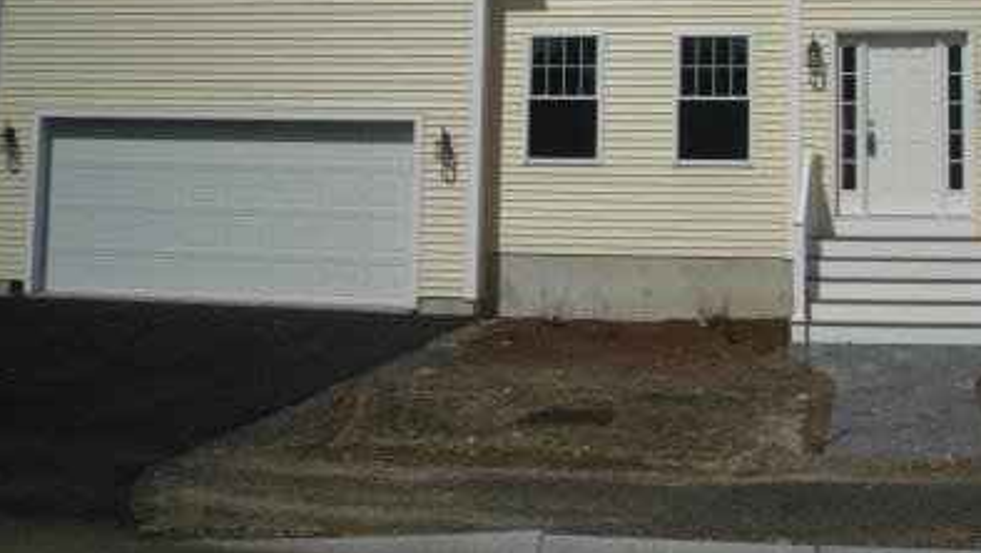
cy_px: 32
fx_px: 1587
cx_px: 657
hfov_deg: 34.0
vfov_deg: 19.3
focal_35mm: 61
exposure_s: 1/693
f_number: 7.3
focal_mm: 6.3
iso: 50
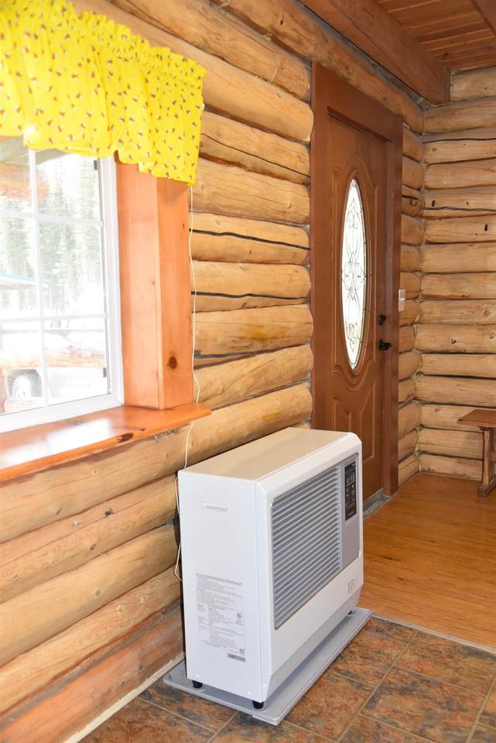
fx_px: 702
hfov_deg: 38.9
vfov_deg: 55.8
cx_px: 248
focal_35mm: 34
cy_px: 372
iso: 800
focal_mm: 34
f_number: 5
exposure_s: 1/100
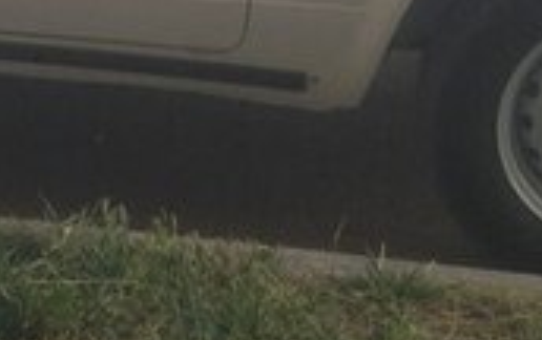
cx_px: -32
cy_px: -156
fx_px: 1982
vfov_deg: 9.6
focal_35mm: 134
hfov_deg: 15.2
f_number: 2.4
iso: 50
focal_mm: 4.12
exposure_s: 1/149
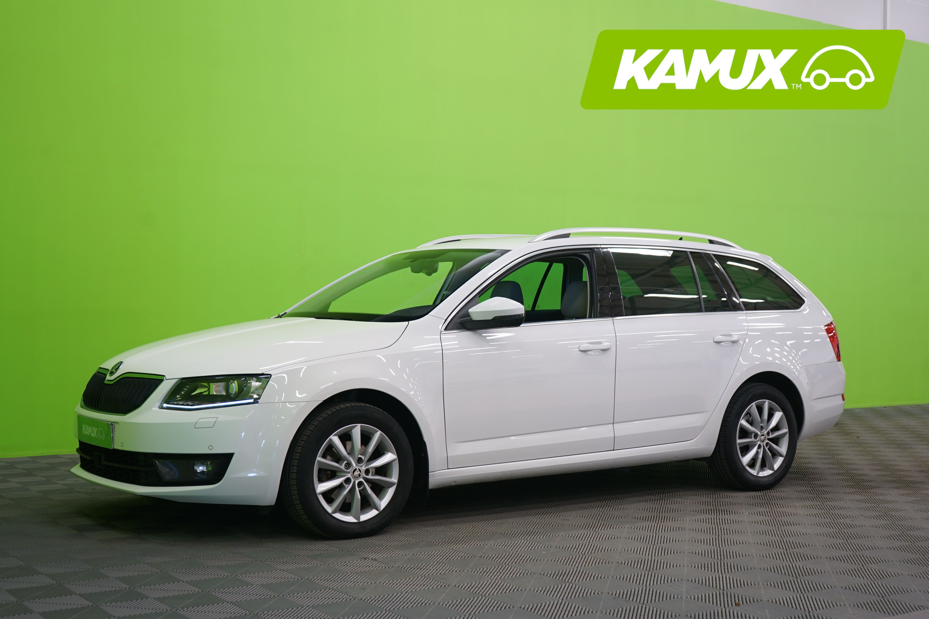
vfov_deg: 28.6
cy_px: 310
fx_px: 1213
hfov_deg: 41.9
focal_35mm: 47
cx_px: 464
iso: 400
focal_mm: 47
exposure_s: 1/10
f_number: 5
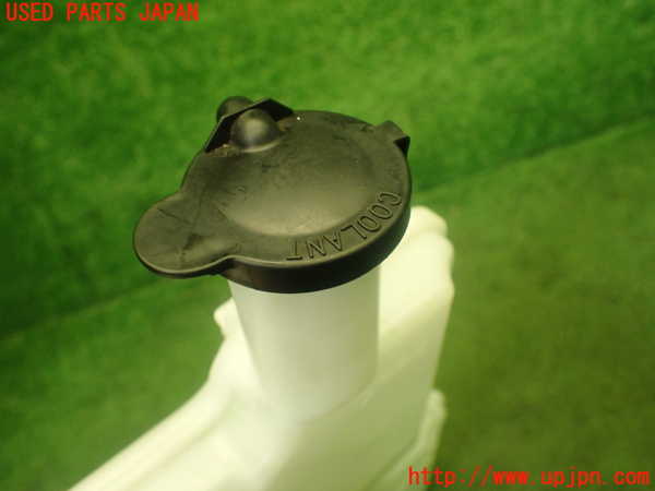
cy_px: 246
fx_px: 568
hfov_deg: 60.0
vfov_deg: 46.8
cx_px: 328
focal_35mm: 30
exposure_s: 1/125
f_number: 2.3
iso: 500
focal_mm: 5.4
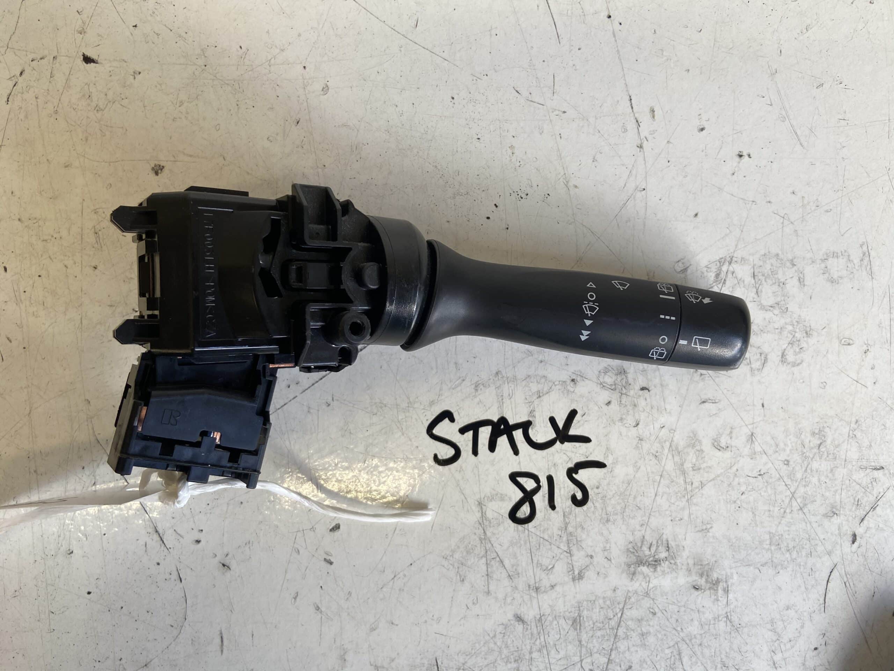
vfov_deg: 53.1
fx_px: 671
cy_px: 336
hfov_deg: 67.3
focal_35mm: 26
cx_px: 447
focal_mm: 4.25
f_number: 1.8
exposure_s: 1/100
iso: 64
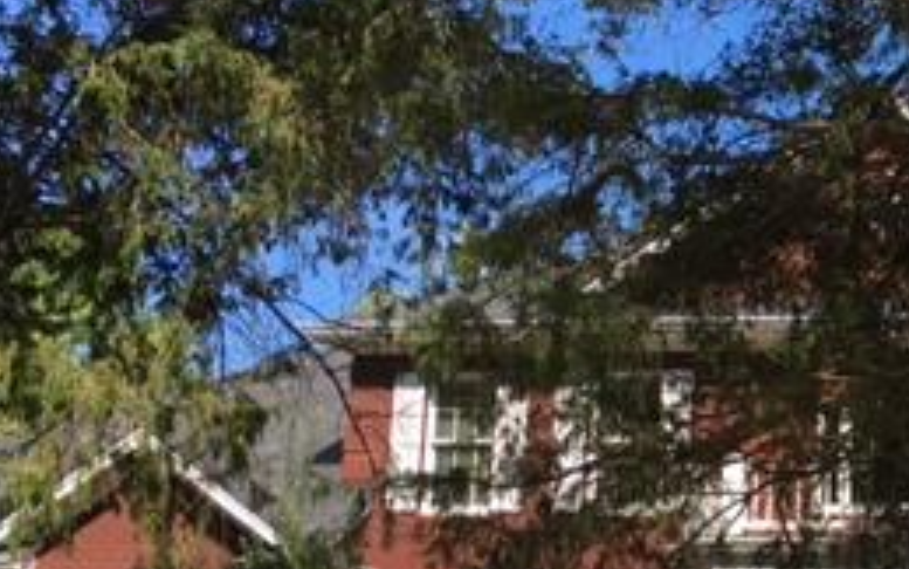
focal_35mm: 76
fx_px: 1883
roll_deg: -1.2
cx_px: 1102
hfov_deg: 24.5
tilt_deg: +9.5
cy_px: 457
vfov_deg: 17.0
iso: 25
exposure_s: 1/874
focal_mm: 4.15
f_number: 2.2
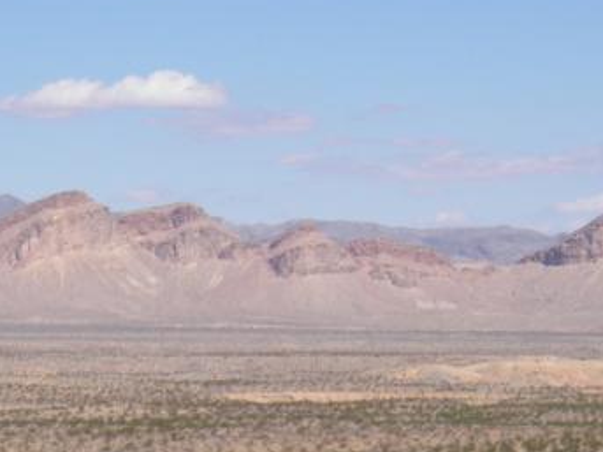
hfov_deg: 9.3
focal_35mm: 213
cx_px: 239
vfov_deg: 7.0
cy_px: 343
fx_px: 3709
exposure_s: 1/400
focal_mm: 18.9
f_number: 8
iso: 100
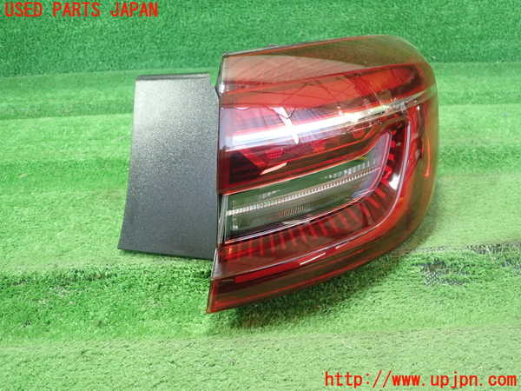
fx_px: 452
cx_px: 260
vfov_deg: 46.8
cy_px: 196
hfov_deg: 60.0
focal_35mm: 30
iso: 640
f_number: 2.3
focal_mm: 5.5
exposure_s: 1/125
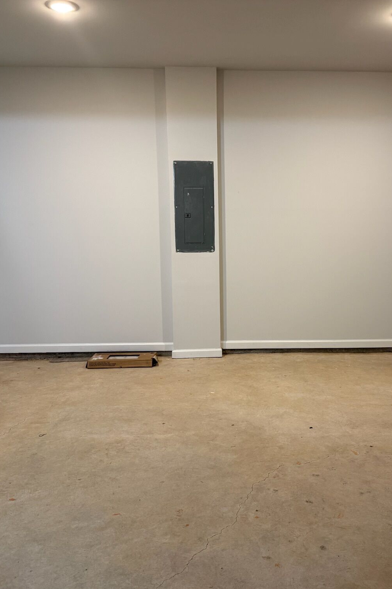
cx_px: 253
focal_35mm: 34
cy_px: 299
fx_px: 556
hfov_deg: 38.5
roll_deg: +0.4
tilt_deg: -6.7
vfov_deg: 55.8
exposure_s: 1/60
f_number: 1.78
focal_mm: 6.76
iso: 250
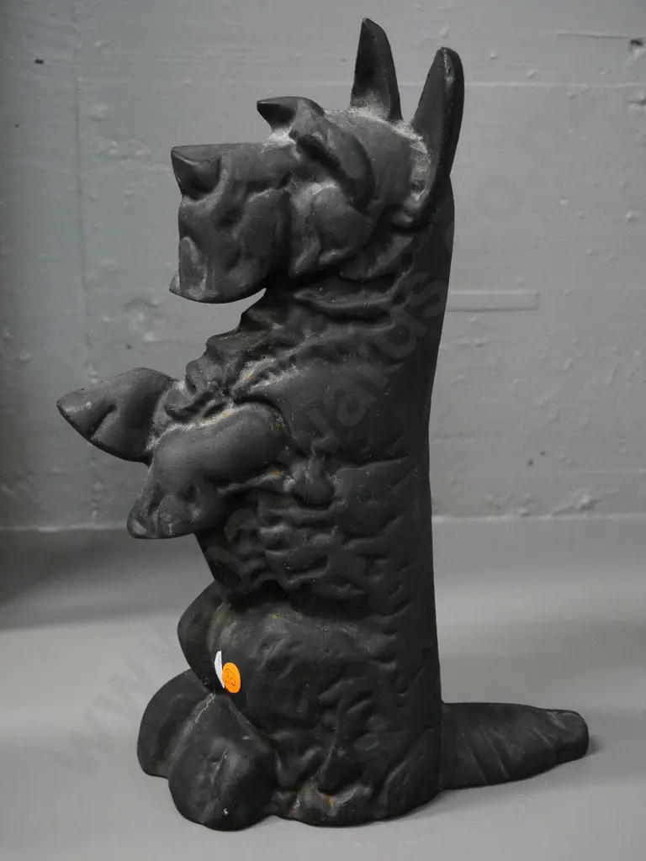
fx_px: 1344
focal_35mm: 54
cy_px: 430
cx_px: 323
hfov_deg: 27.0
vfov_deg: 35.5
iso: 3200
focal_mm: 27
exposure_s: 1/100
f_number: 4.6
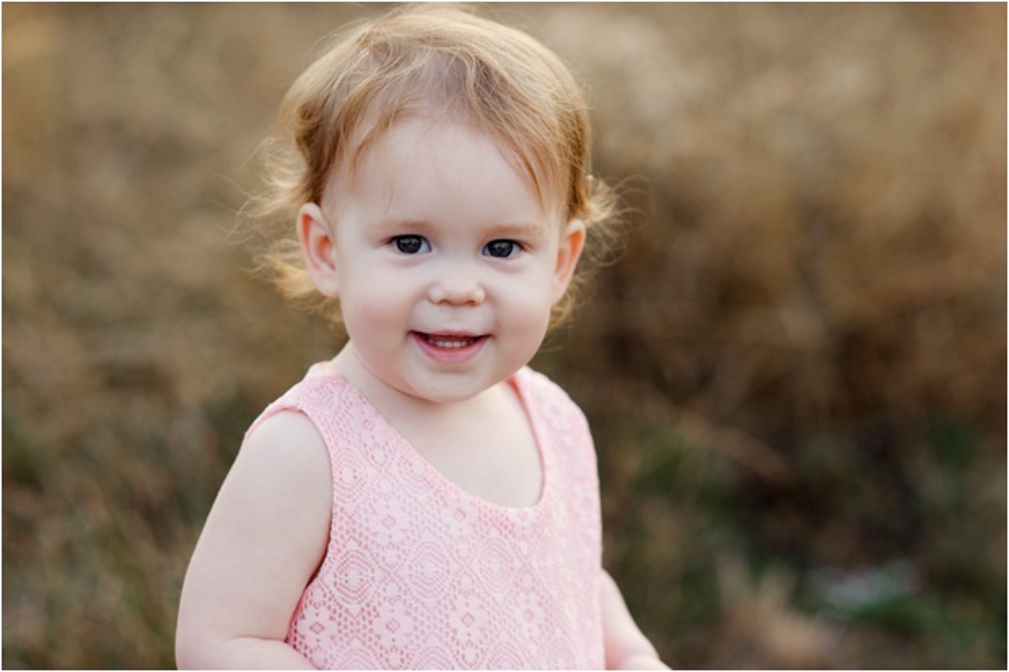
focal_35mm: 135
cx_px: 504
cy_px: 336
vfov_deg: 10.2
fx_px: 3783
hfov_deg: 15.2
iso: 500
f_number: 3.2
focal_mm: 135
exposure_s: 1/250
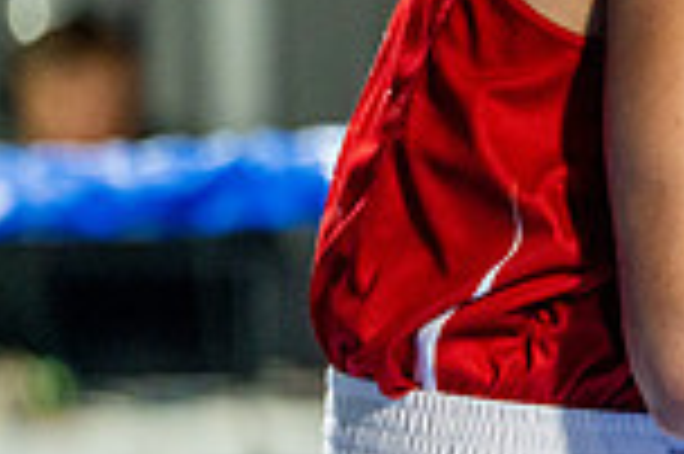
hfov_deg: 4.9
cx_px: 1224
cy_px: 47
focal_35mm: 413
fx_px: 7838
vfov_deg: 3.3
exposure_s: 1/800
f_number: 2
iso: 4000
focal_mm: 108
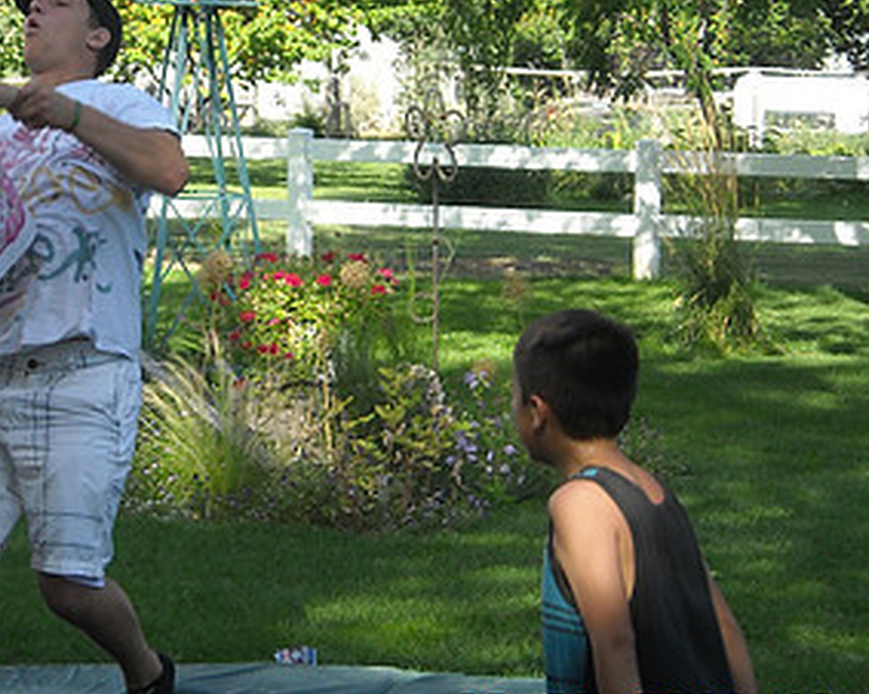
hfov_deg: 12.6
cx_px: 111
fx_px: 3907
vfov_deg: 10.1
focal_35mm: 152
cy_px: 192
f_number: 3.9
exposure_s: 1/250
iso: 77
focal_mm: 12.3
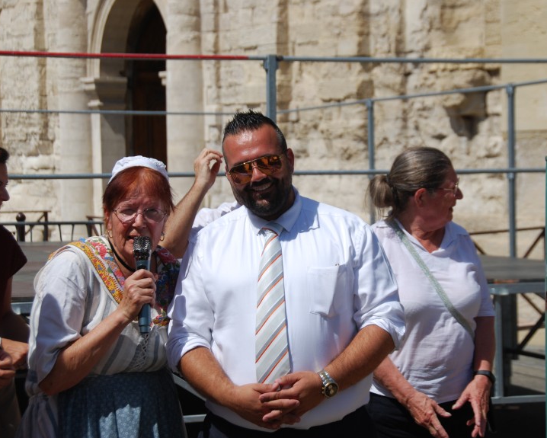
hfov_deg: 17.6
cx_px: 319
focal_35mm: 109
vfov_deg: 14.1
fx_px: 1765
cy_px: 215
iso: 100
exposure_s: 1/800
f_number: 7.1
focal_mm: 62
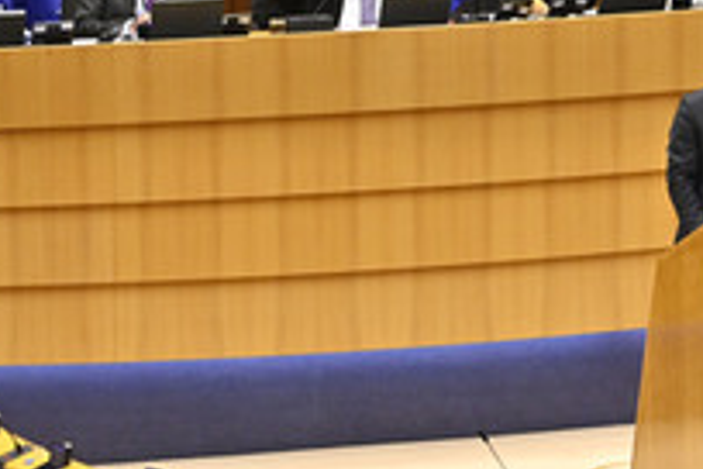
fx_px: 8416
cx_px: 422
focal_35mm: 431
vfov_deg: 3.2
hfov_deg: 4.8
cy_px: 141
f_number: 5.3
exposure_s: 1/500
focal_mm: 195
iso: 4000
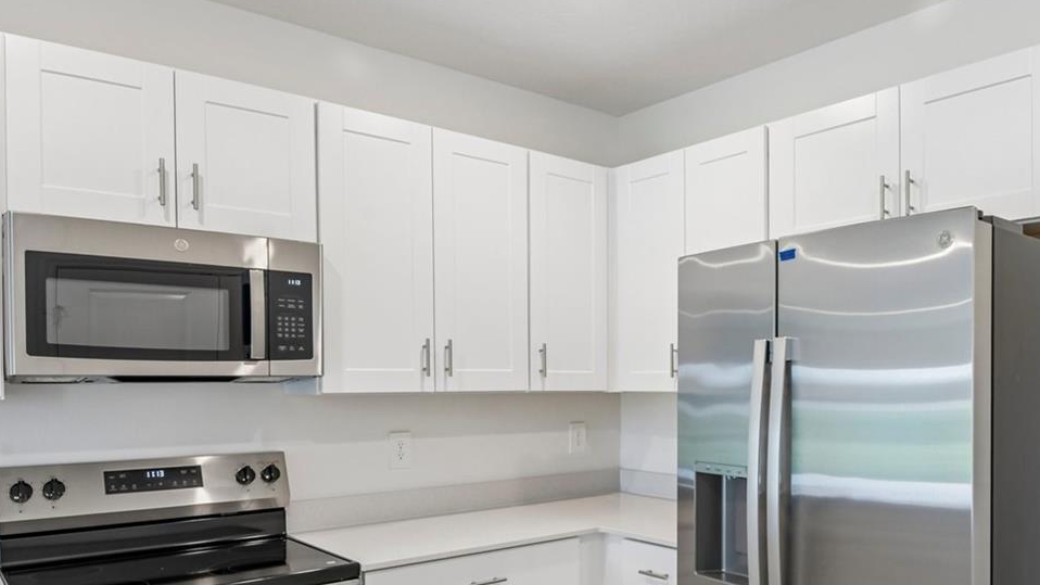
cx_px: 662
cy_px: 399
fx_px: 772
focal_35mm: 28
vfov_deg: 40.9
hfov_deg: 66.7
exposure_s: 1/15
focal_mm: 16
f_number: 8
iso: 400
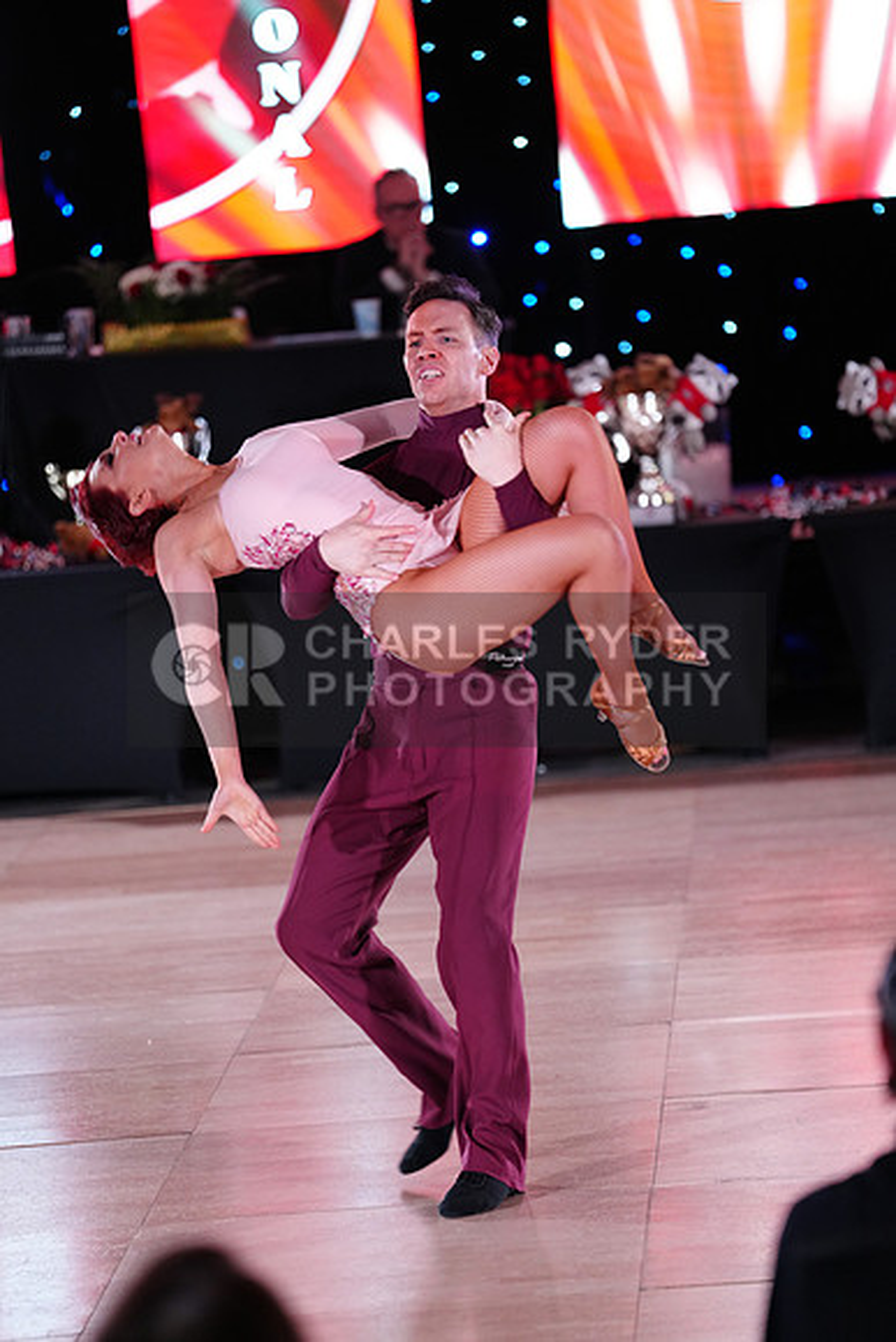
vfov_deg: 12.3
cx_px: 448
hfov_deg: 8.2
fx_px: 6230
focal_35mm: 167
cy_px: 671
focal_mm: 167
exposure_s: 1/320
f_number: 2.8
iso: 2500
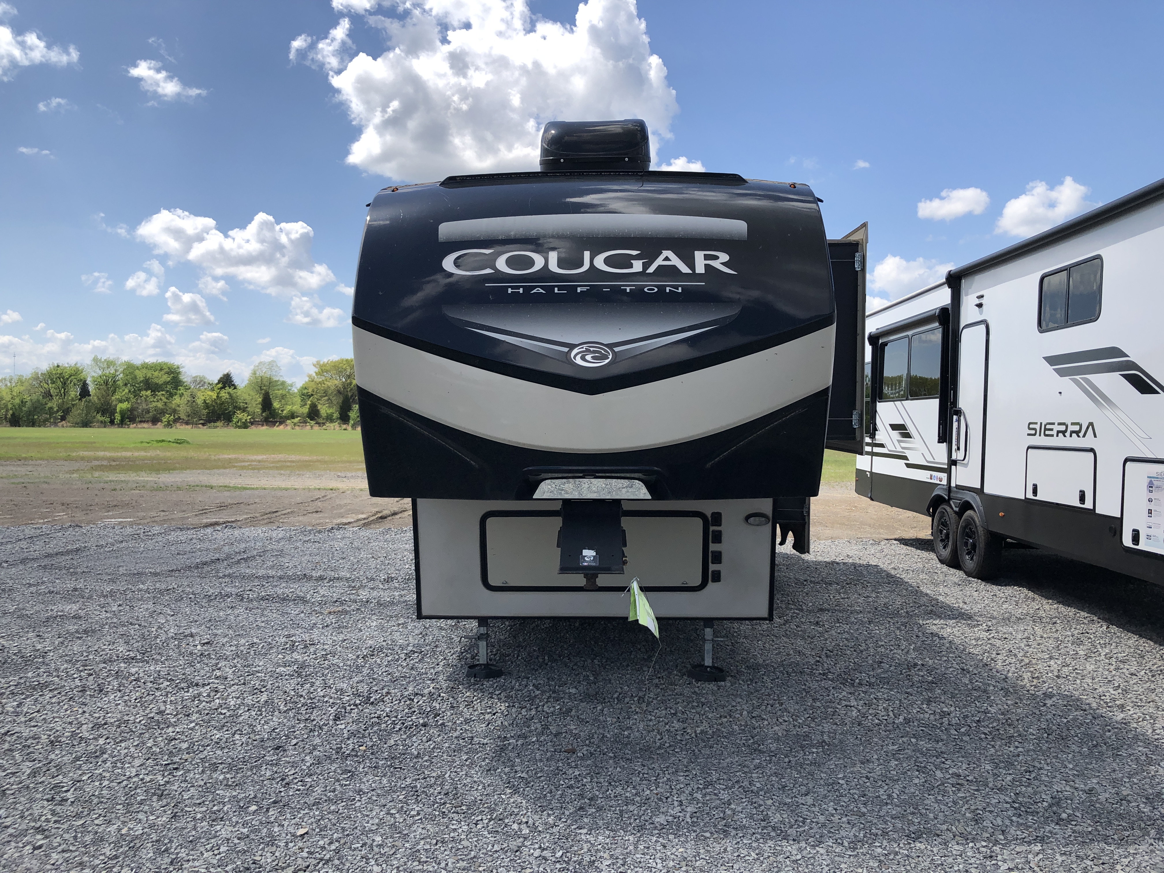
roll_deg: -2.3
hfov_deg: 63.4
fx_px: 942
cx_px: 582
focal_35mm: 28
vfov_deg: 49.7
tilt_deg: -0.5
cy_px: 436
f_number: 1.8
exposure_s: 1/2000
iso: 20
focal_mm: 3.99
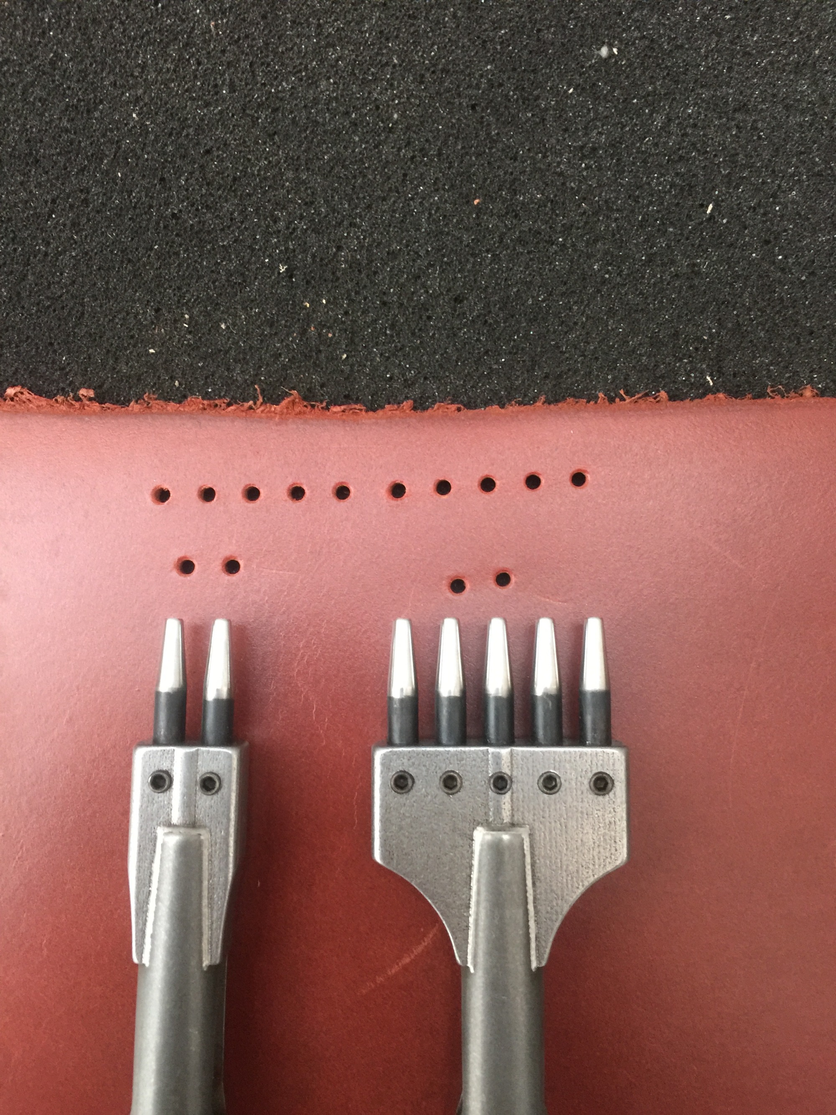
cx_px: 418
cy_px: 558
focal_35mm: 29
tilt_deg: -86.9
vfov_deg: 61.7
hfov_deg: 48.2
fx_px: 934
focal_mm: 4.15
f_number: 2.2
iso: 125
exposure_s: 1/10
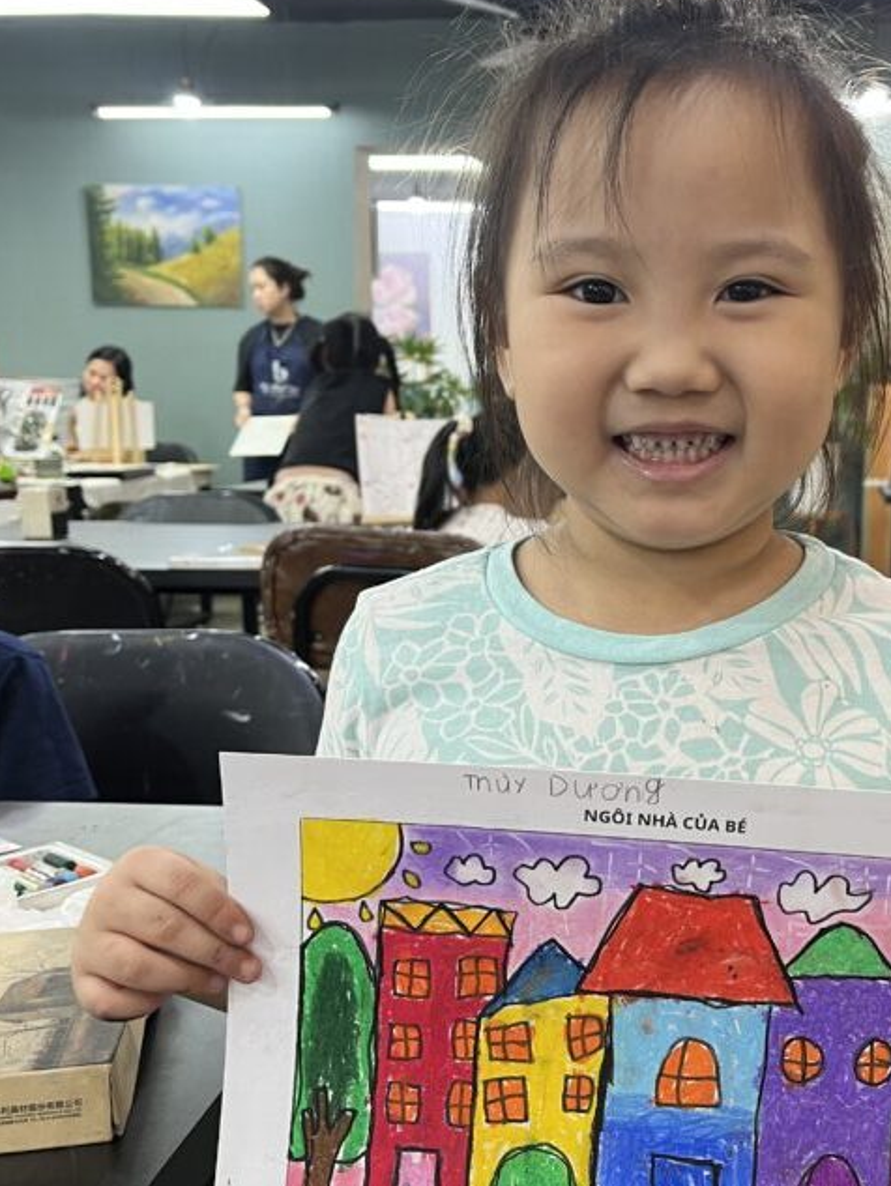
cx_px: 665
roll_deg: +0.8
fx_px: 1406
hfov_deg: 34.4
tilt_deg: -8.9
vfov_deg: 45.7
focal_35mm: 41
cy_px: 638
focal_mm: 5.1
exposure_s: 1/50
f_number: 1.6
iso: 80
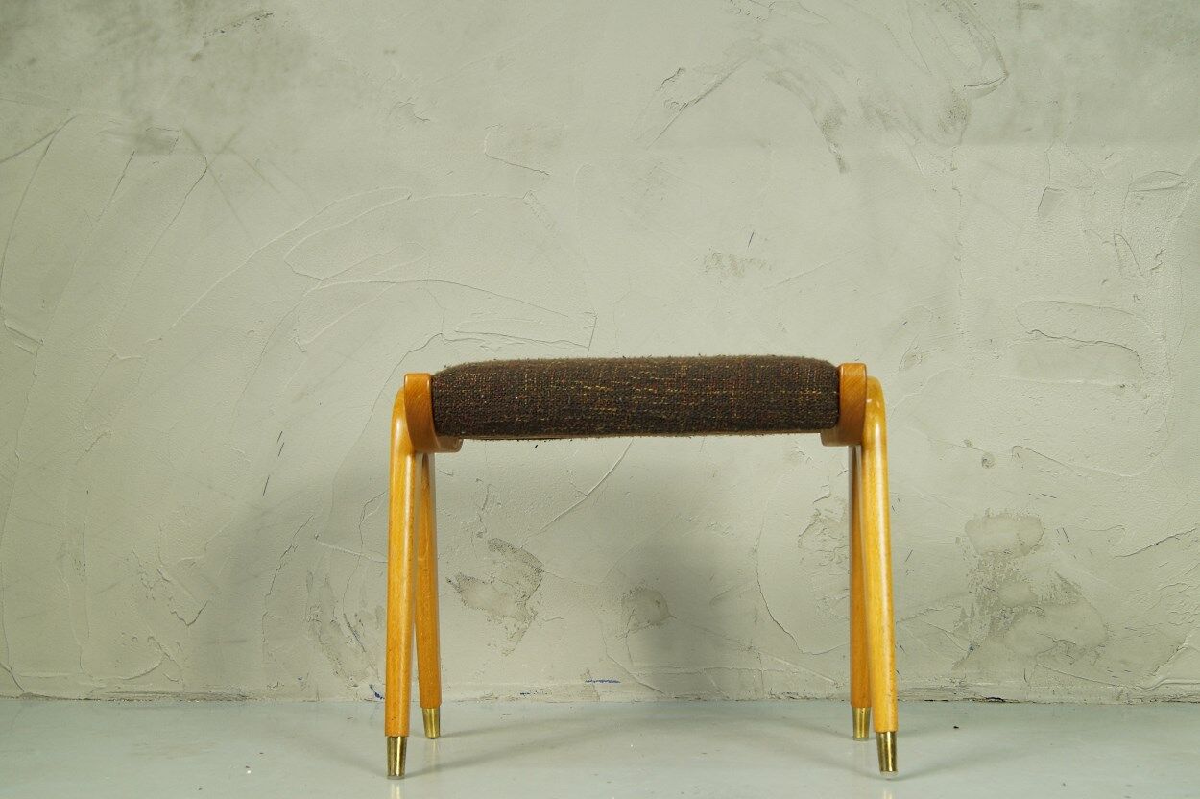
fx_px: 1749
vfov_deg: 25.7
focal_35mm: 52
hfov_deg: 37.9
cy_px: 400
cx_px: 600
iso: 400
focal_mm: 35
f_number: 5.6
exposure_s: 1/30
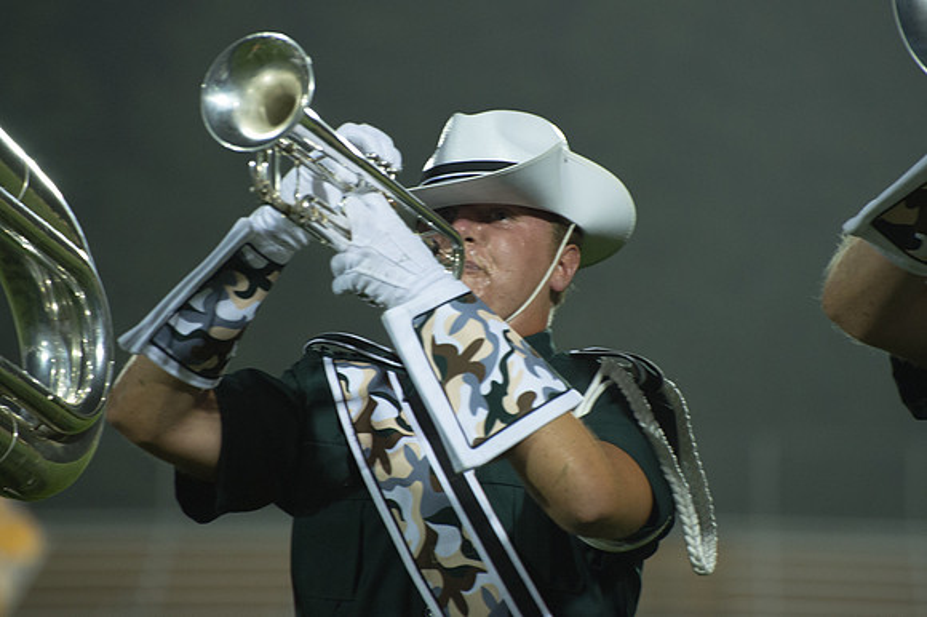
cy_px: 264
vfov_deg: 5.4
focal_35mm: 253
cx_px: 486
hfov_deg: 8.2
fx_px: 6502
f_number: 5.3
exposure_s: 1/160
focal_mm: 220
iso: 3200
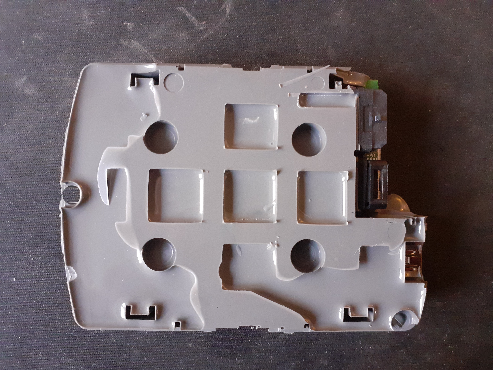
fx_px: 385
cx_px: 246
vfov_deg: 51.4
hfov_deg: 65.3
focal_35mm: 27
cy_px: 185
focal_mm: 3.6
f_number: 1.9
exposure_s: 1/20
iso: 500
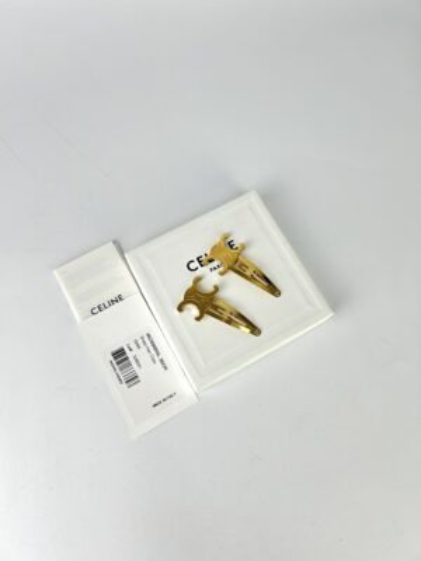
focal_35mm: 26
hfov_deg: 53.1
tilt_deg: -72.9
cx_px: 210
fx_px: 422
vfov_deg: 67.3
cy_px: 280
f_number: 1.5
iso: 50
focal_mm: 5.7
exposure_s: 1/374
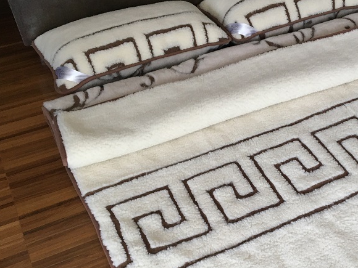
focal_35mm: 50
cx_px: 271
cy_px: 181
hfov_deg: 37.2
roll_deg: +1.2
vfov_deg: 28.9
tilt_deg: -43.6
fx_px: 517
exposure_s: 1/33
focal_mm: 4.15
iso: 125
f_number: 2.2
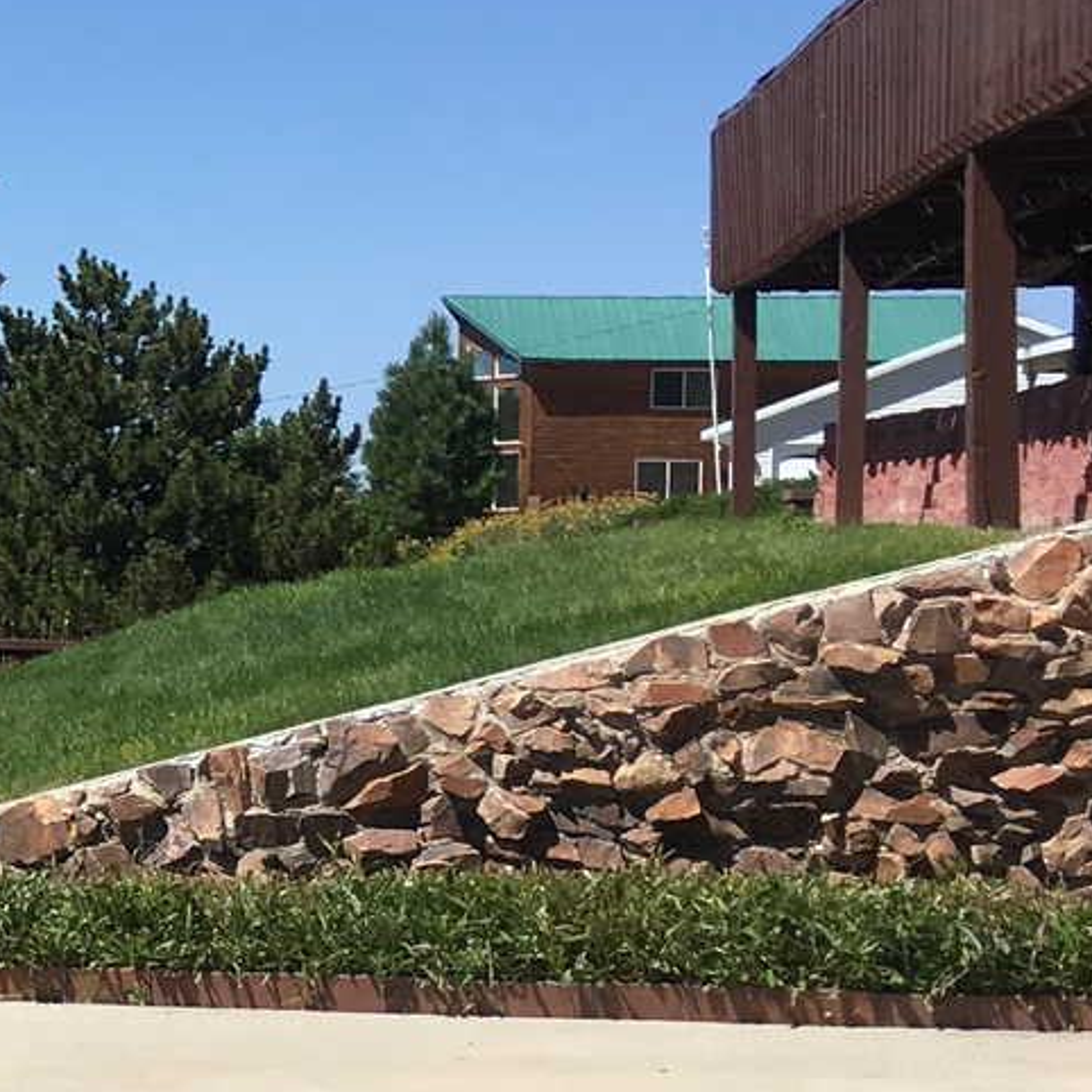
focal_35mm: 109
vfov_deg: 16.0
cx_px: -1112
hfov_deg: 13.6
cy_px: 535
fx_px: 3890
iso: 25
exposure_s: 1/1876
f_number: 2.2
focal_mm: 4.15
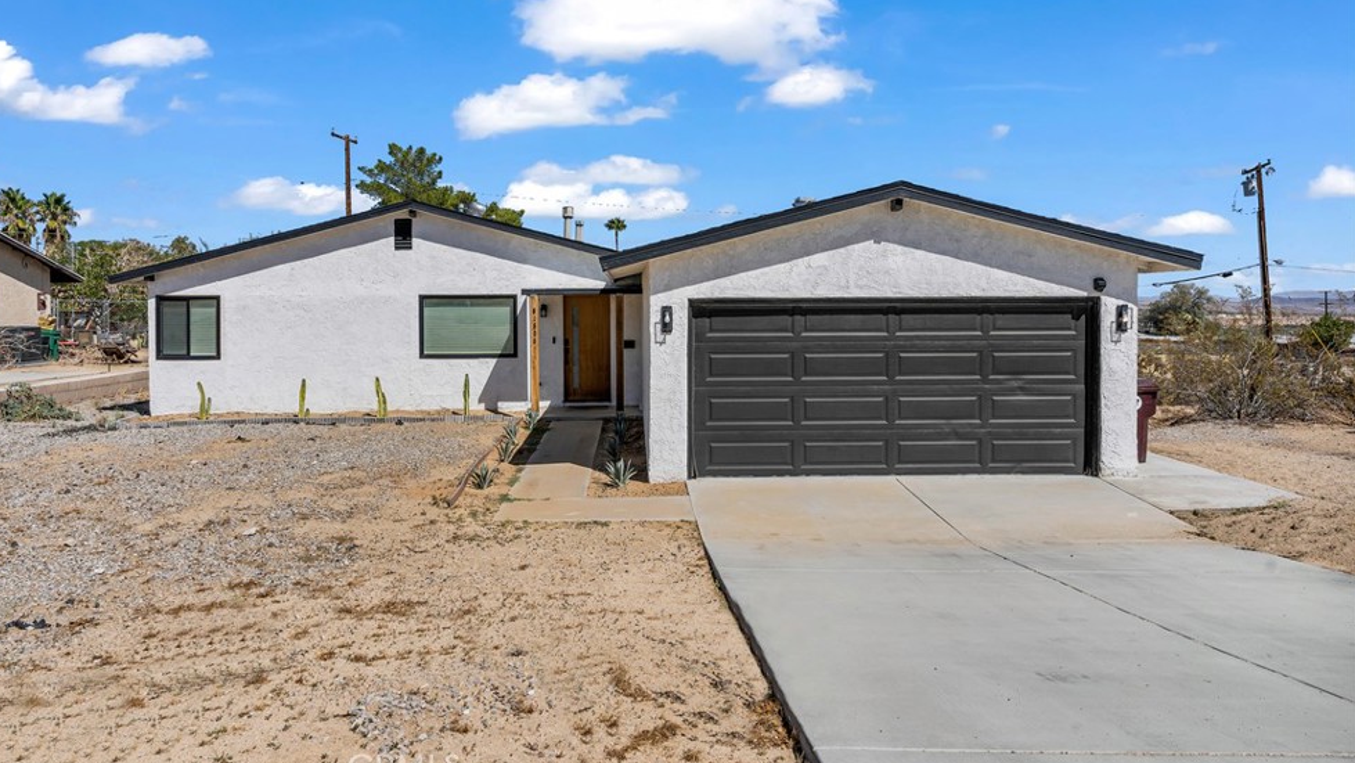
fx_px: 826
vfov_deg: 49.3
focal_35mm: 23
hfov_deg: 78.6
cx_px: 648
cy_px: 314
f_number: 9
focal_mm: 21
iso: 400
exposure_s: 1/1250
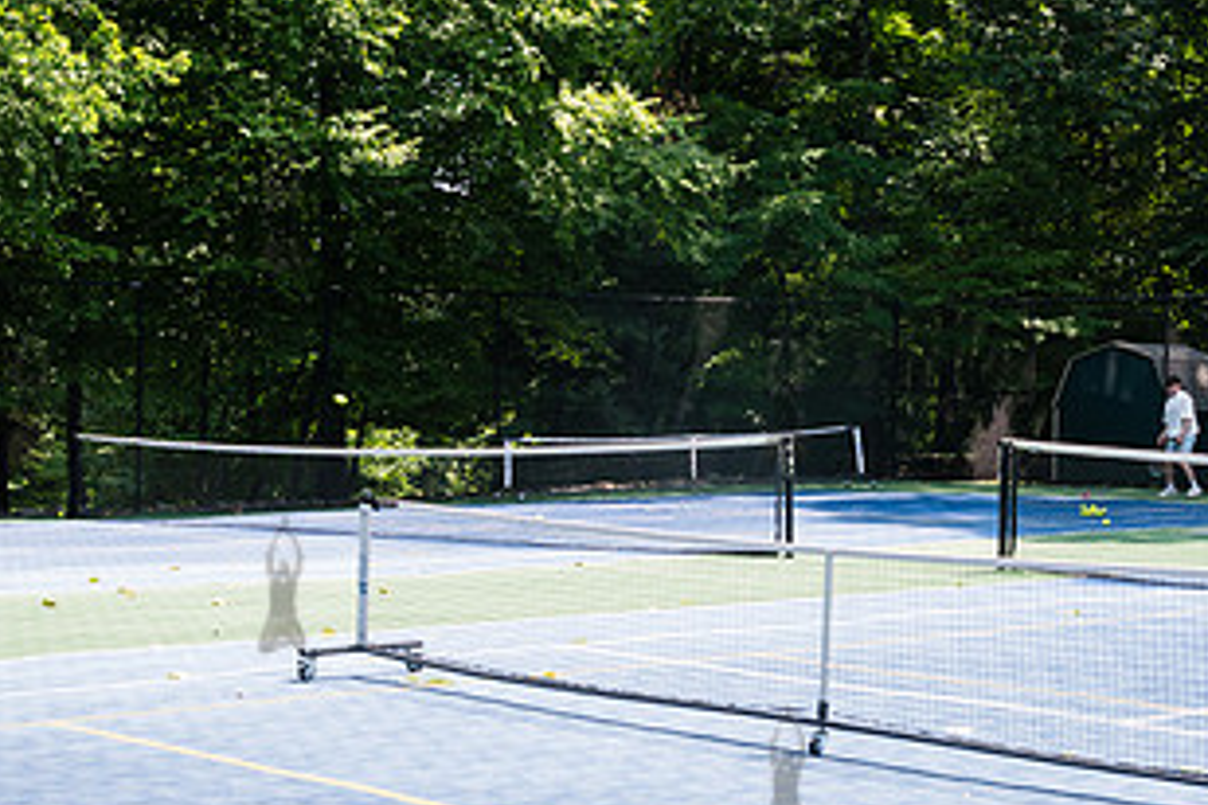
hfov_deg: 26.9
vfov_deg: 18.2
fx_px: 2516
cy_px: 395
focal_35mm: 75
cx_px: 782
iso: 100
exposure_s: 1/200
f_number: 4.5
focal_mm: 40
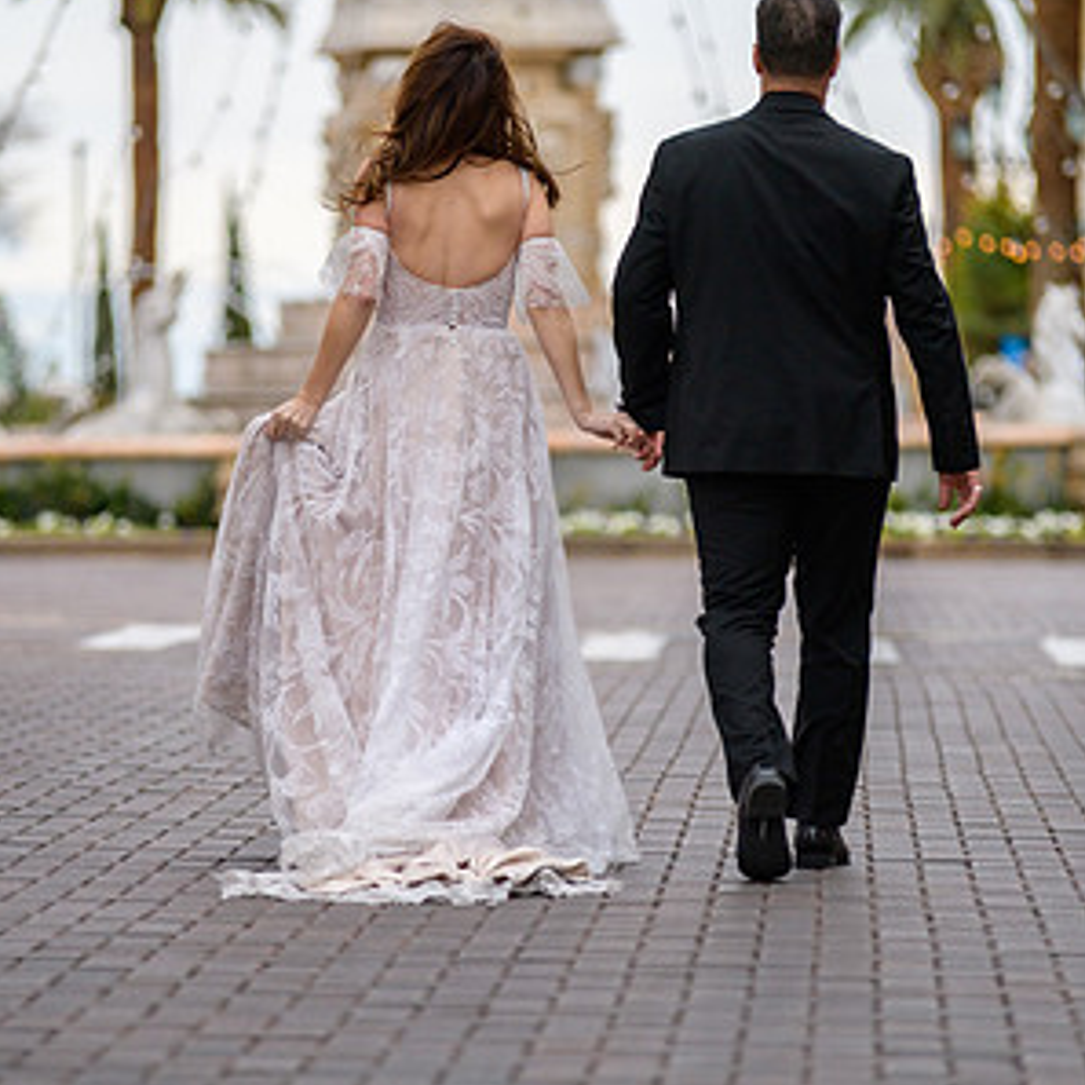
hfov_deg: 8.0
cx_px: 541
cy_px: 504
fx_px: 7766
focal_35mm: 219
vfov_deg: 8.0
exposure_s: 1/3200
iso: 250
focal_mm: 170
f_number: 2.8
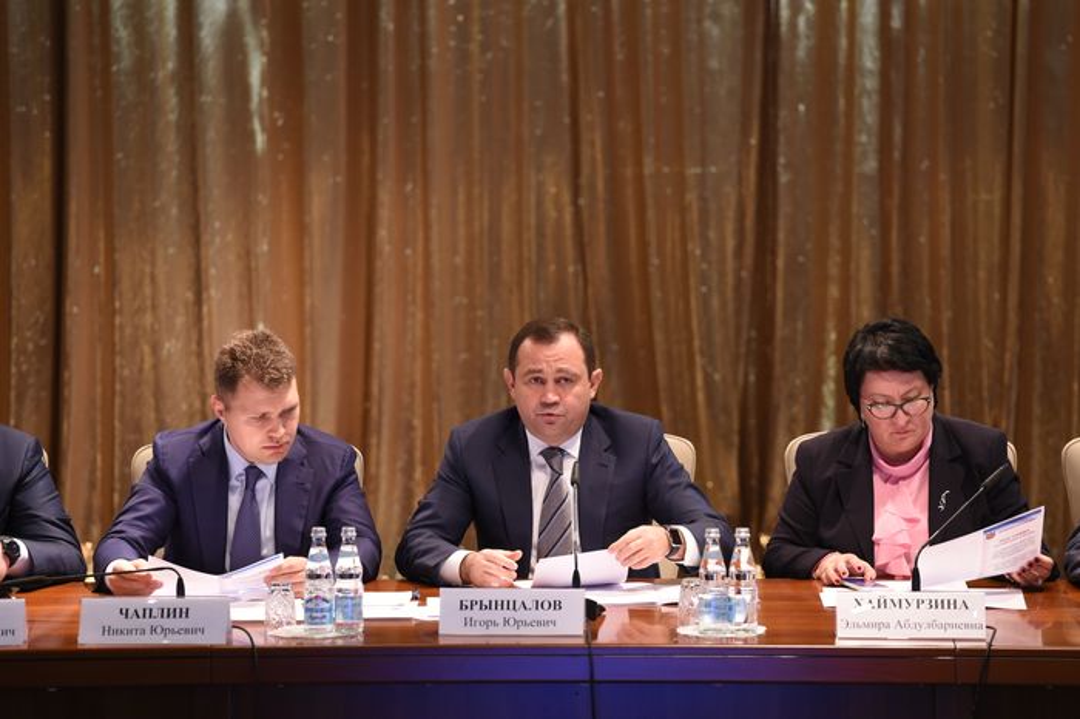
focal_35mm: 200
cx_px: 540
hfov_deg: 10.3
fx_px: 5997
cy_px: 360
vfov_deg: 6.9
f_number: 3.5
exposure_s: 1/200
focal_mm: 200
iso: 2500
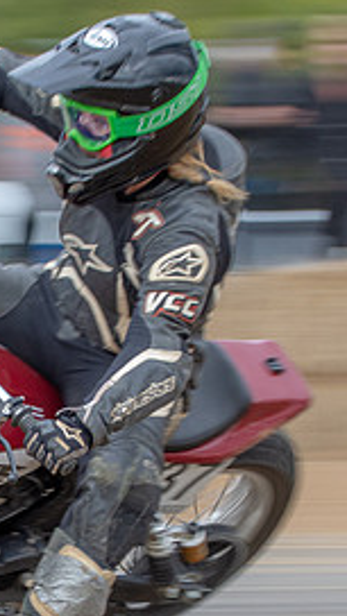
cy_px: 431
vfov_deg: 8.1
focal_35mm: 267
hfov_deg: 4.5
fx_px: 4367
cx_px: -45
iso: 320
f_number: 8
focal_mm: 62
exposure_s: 1/125
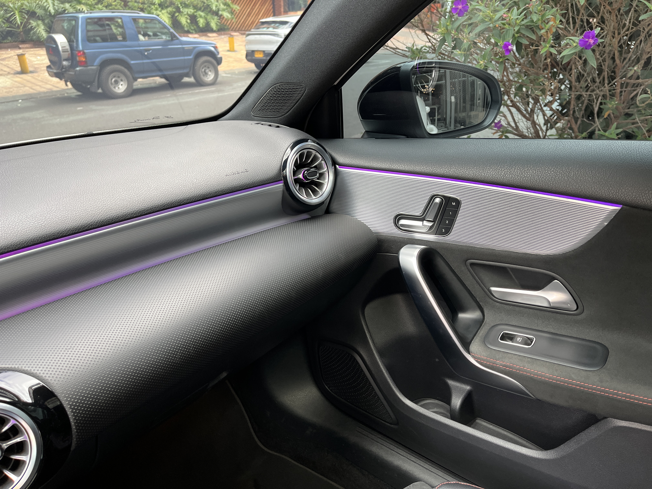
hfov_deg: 67.3
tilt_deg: -26.1
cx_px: 326
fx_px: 490
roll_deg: +0.7
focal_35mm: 26
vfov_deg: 53.1
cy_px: 244
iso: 100
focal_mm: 5.1
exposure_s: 1/122
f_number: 1.6
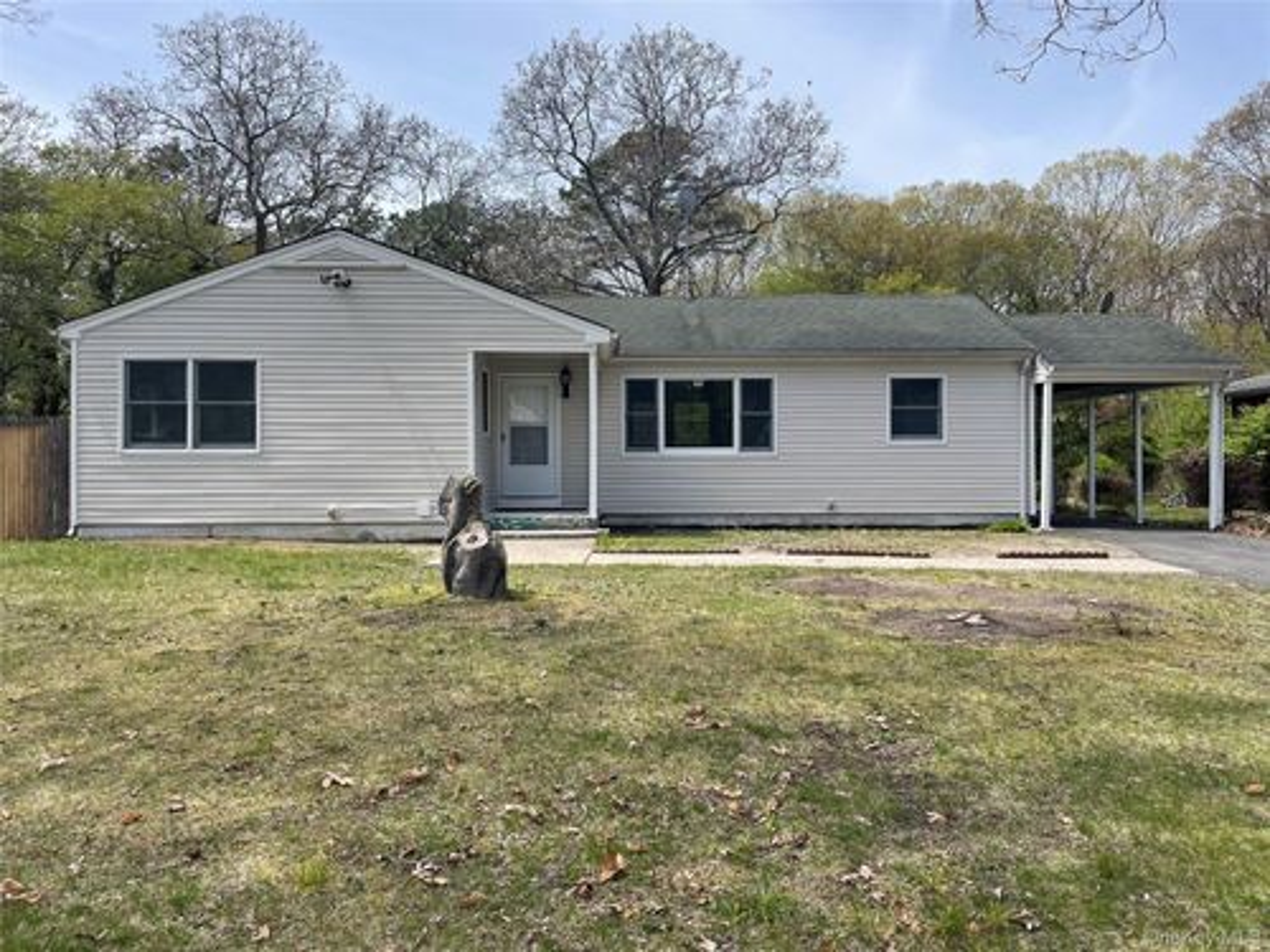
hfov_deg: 67.3
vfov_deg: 53.1
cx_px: 635
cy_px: 476
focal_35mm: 26
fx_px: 954
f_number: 1.6
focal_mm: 4.2
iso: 32
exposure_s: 1/1742
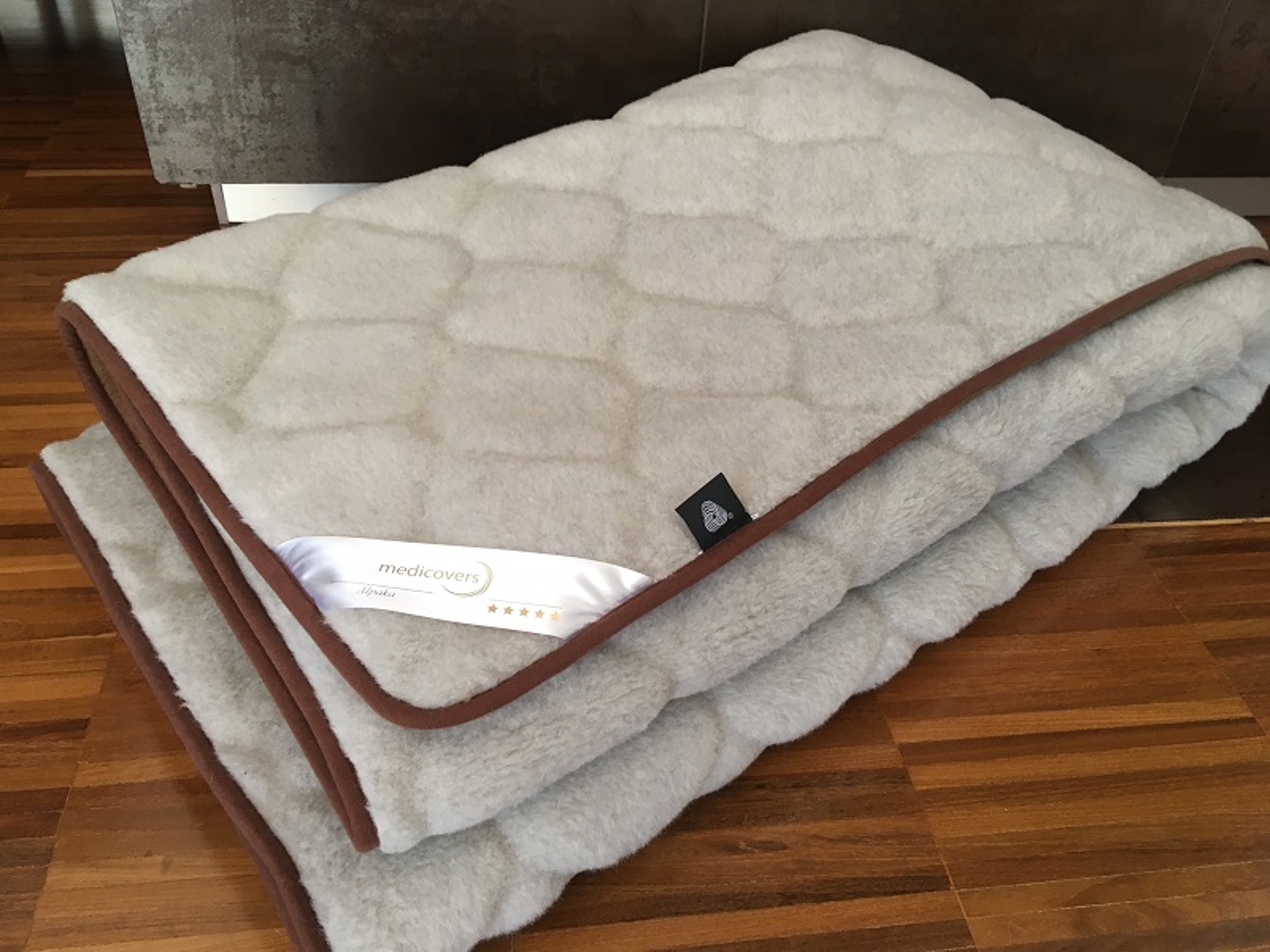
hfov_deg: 61.7
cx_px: 635
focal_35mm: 29
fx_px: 1064
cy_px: 476
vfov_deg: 48.2
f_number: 2.2
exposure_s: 1/33
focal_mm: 4.15
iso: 100
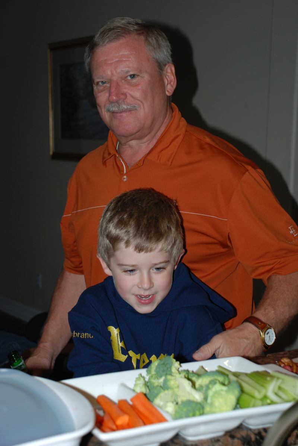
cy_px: 223
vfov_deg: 33.4
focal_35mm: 60
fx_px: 743
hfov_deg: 22.7
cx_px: 149
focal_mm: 40
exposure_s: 1/60
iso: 200
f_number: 4.5
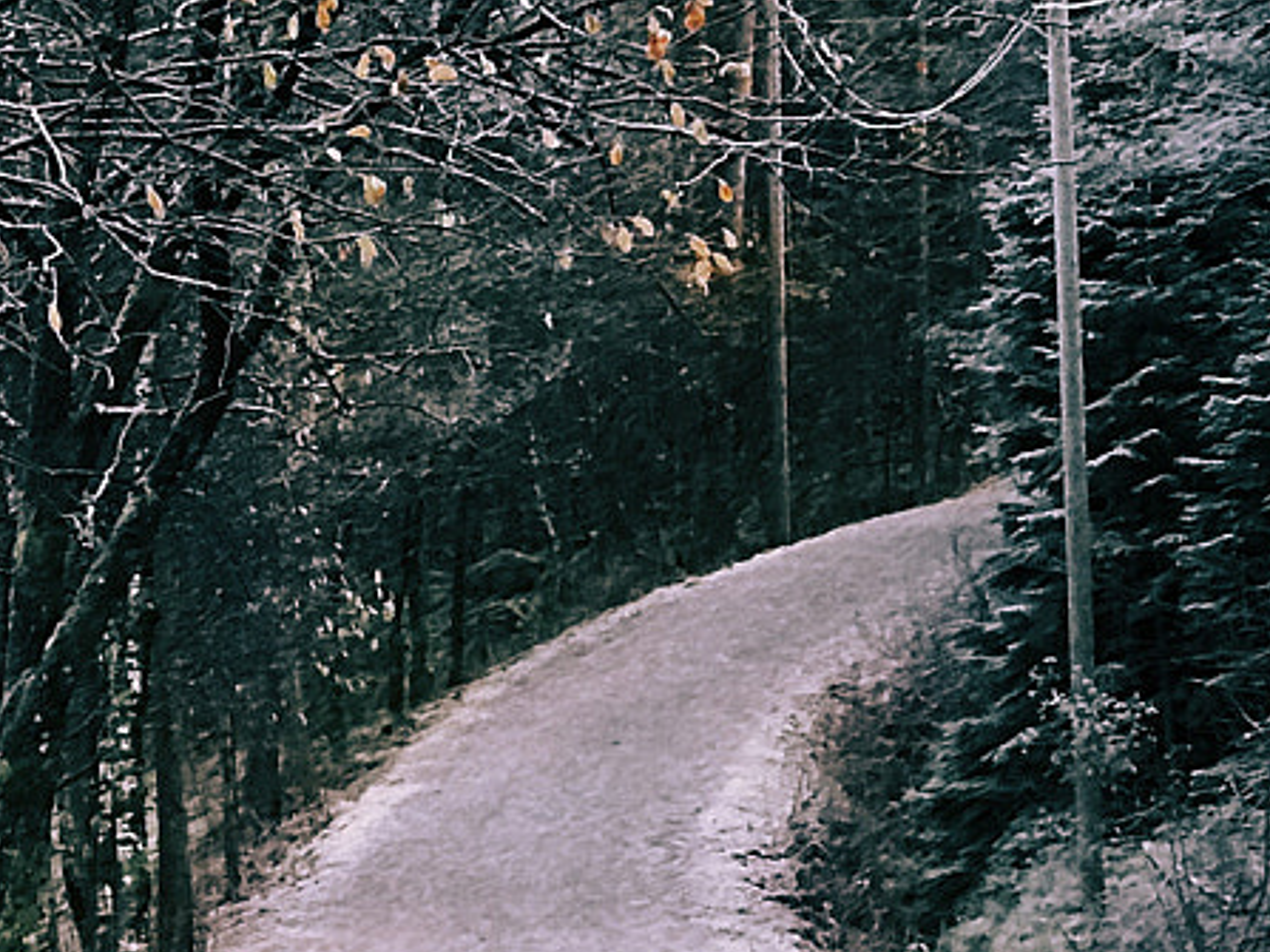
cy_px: 540
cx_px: 80
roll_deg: +1.5
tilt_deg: +5.3
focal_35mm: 204
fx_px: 7482
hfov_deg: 9.6
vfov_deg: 7.3
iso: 250
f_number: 2.8
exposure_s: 1/50
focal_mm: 6.6
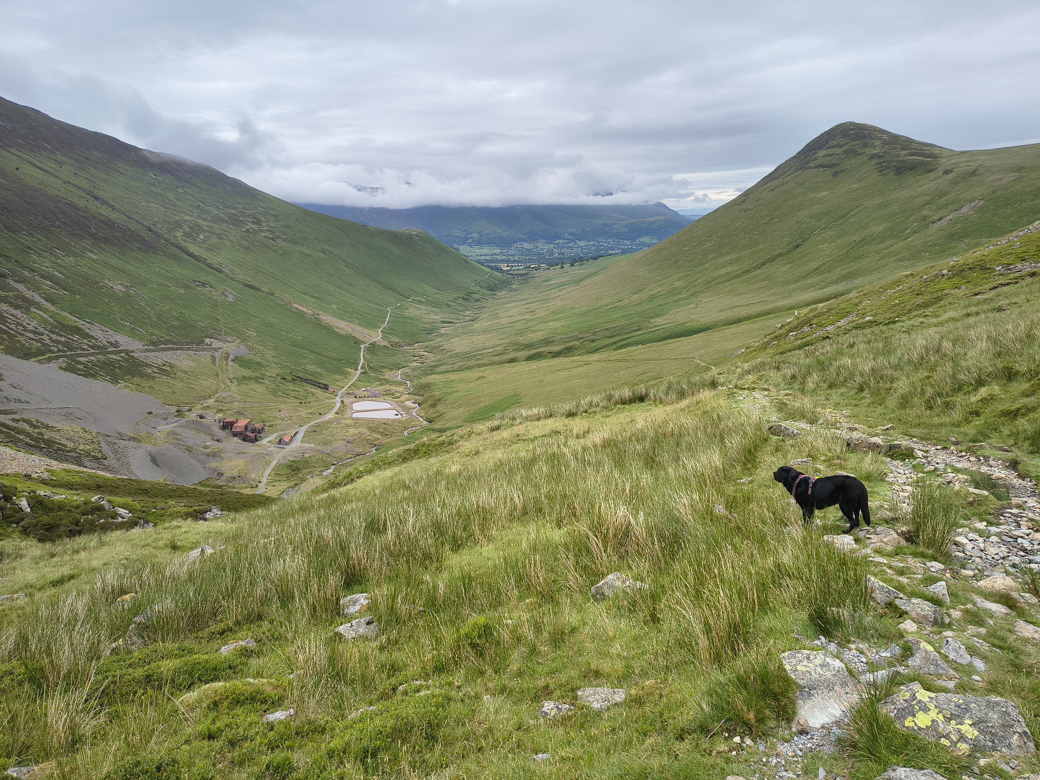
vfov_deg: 58.9
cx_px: 520
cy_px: 390
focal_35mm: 23
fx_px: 691
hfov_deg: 73.9
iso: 101
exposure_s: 1/866
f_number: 1.8
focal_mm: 5.56
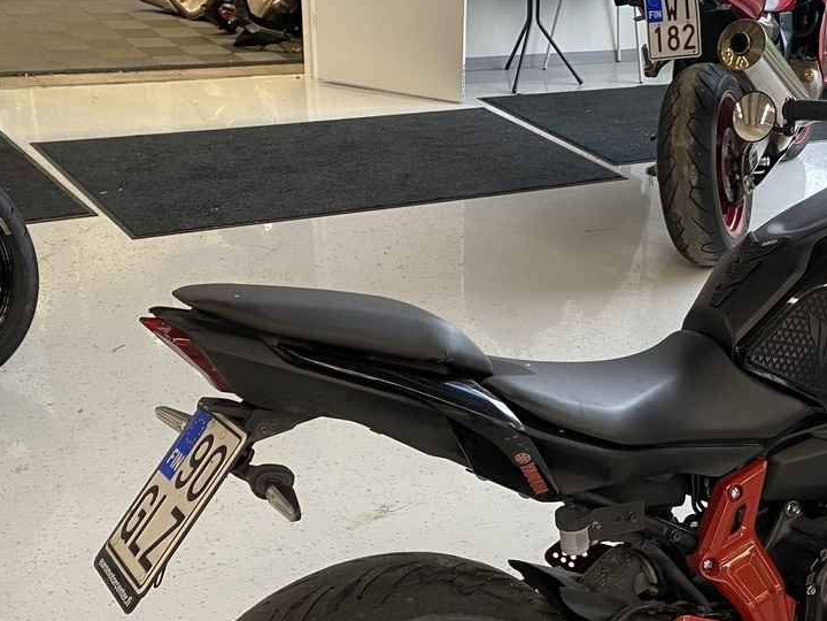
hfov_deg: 35.8
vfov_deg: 27.0
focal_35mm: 52
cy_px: 562
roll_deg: -5.5
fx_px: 1242
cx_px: 640
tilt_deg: -33.3
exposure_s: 1/50
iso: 64
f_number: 1.8
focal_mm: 4.25
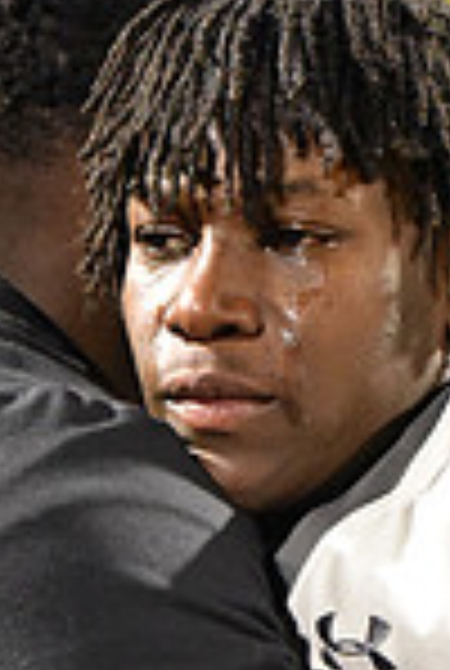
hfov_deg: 6.5
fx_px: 3938
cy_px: 477
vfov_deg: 9.7
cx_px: 274
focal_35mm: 211
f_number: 2.8
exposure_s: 1/640
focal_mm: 70
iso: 12800
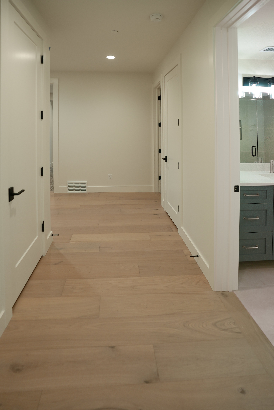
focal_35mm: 16
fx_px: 182
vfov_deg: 96.7
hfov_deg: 73.8
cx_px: 137
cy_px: 205
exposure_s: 1/100
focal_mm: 16
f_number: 3.2
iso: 250
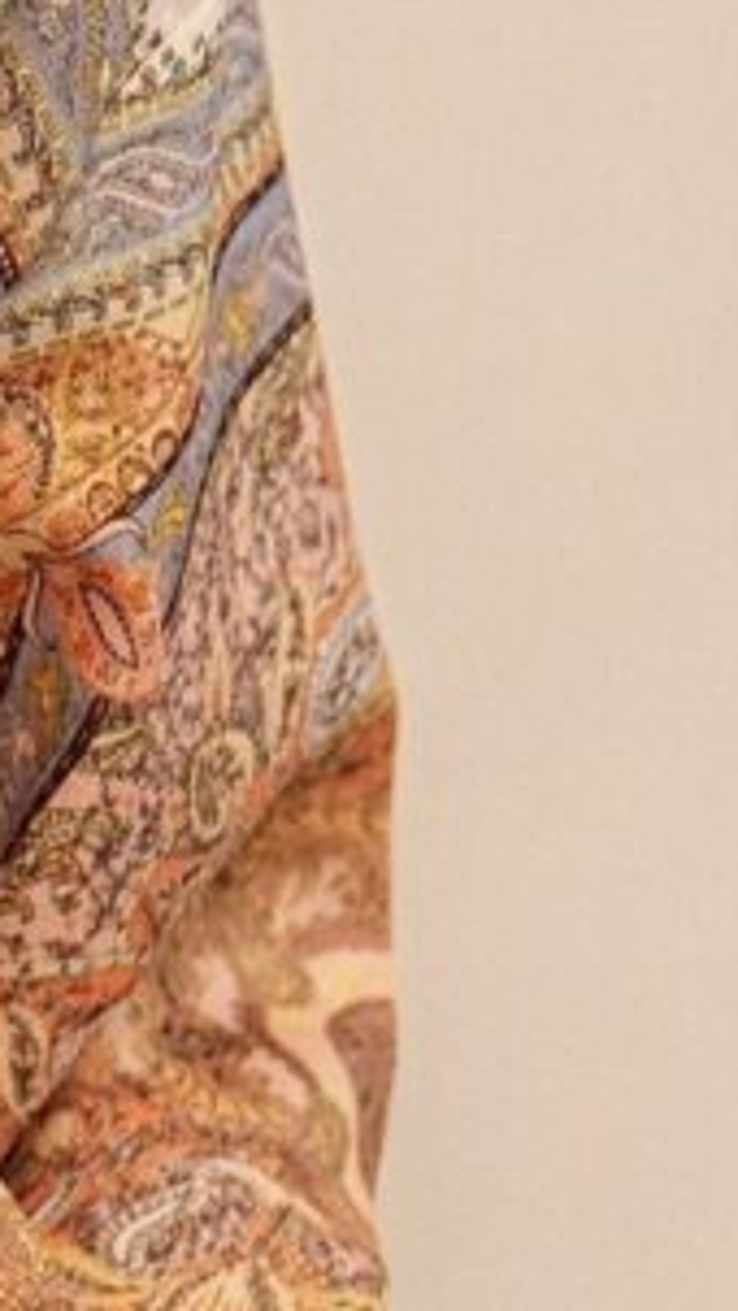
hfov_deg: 2.3
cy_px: 842
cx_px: -1033
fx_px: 18011
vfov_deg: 4.2
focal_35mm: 518
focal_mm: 83
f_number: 2.8
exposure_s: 1/160
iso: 320
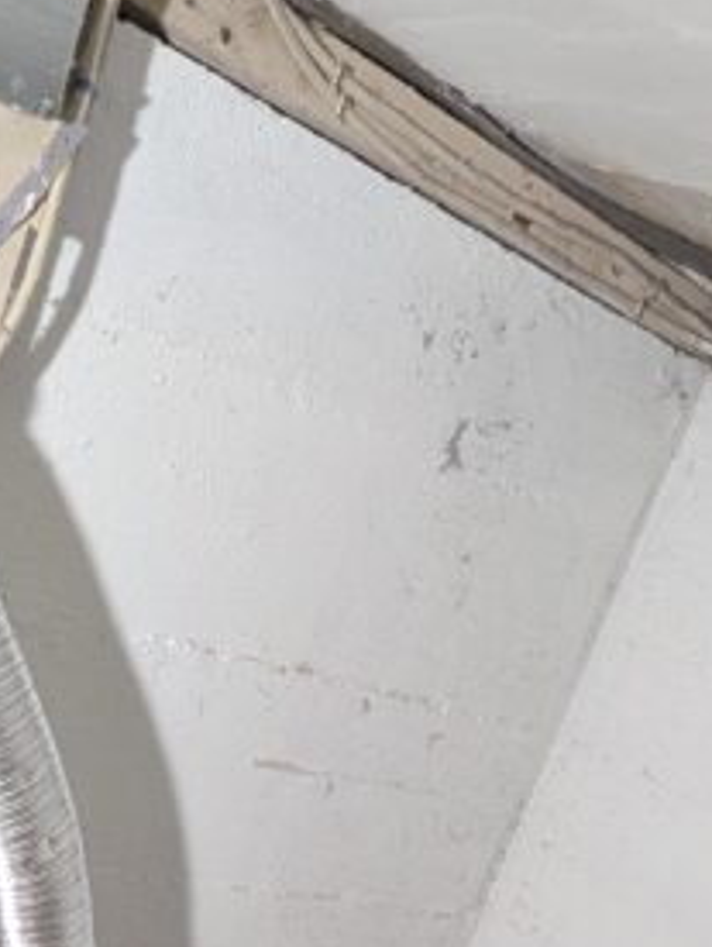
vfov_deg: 34.4
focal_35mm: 52
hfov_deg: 28.1
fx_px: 1423
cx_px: 313
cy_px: 880
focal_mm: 1.83
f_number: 2.2
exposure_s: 1/120
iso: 166
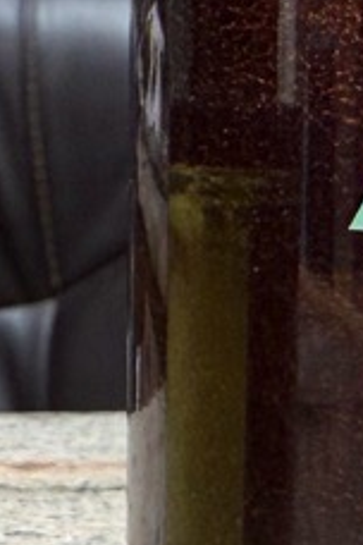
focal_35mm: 140
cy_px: 316
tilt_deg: -6.4
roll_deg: +0.5
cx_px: 129
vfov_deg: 14.6
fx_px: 2117
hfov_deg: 9.8
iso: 160
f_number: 2.2
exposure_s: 1/50
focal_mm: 2.22
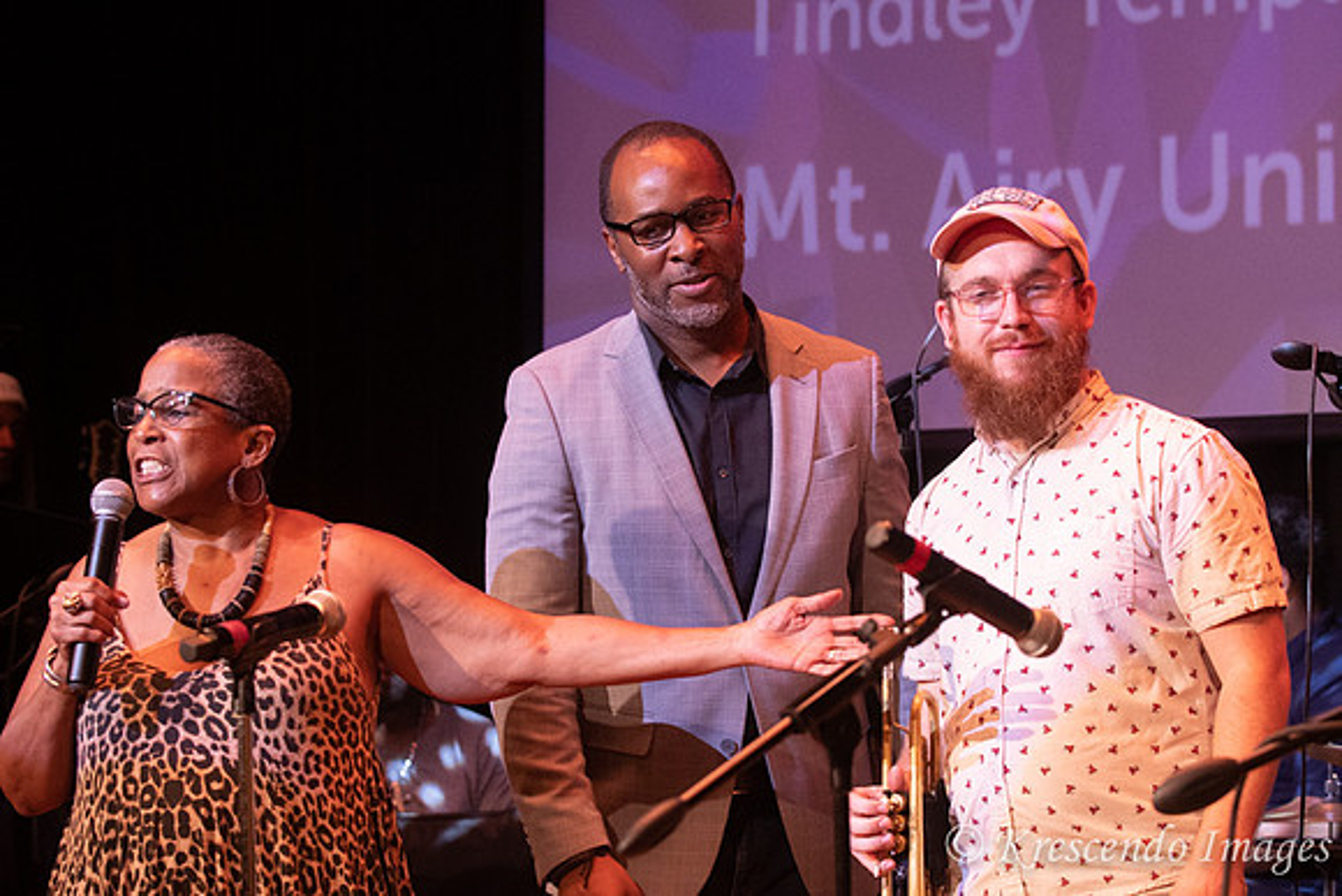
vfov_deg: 13.0
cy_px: 448
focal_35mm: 105
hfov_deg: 19.5
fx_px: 3915
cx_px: 671
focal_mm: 70
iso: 3200
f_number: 4
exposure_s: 1/200
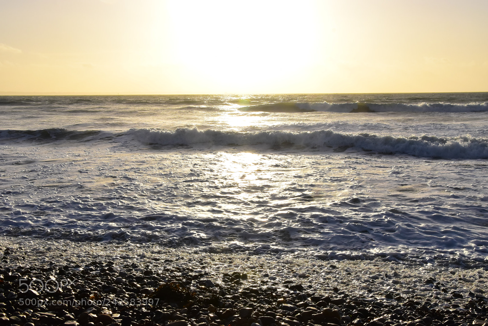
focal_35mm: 44
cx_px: 244
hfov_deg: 44.9
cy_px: 163
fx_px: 590
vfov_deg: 30.9
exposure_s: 1/1600
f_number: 16
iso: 1000
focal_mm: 29
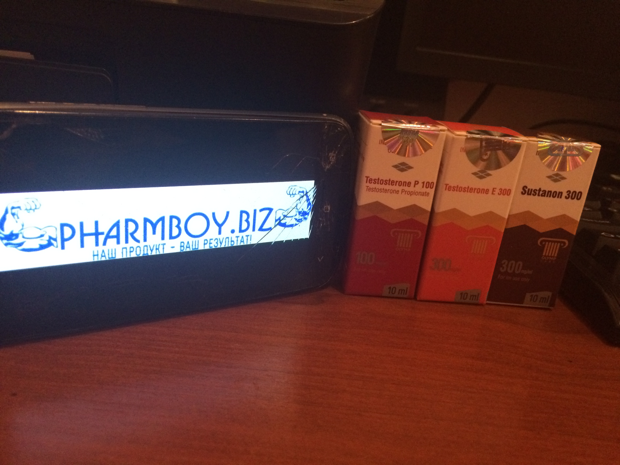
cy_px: 232
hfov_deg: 61.7
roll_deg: -5.9
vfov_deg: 48.2
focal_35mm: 29
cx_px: 310
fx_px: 519
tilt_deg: -20.7
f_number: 2.2
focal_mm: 4.15
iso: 400
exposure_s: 1/17
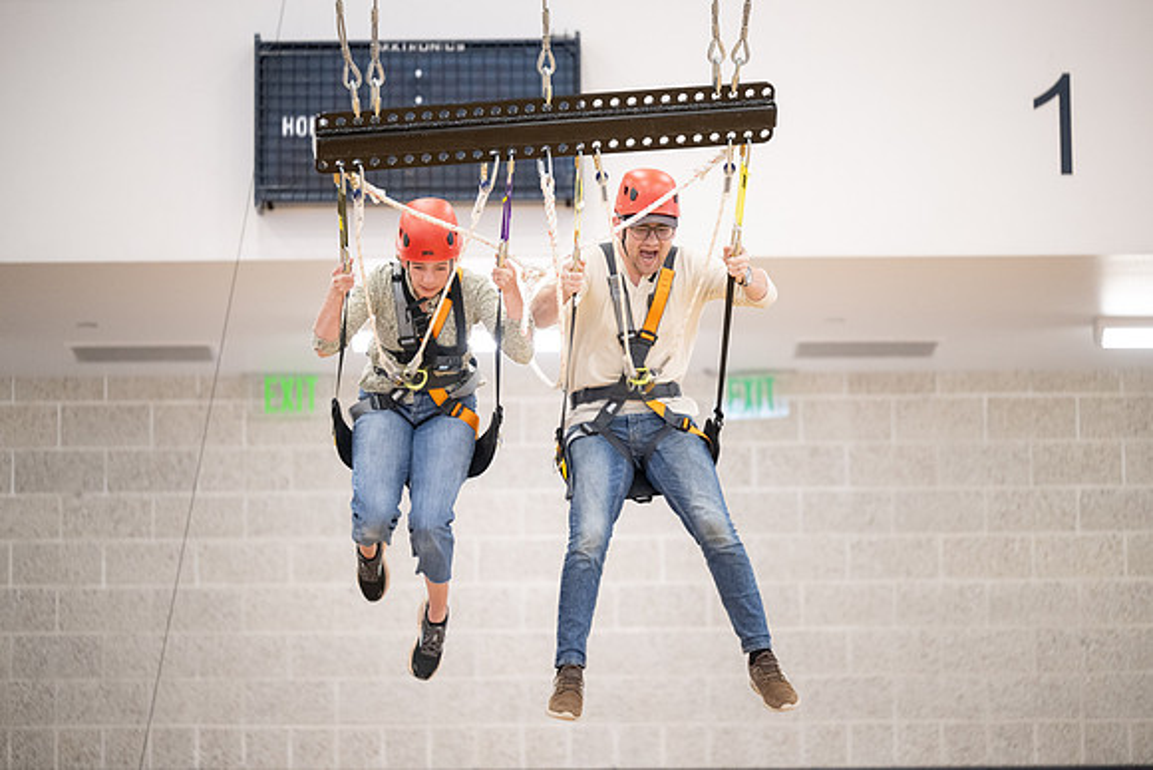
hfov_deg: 11.7
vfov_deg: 7.9
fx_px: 5606
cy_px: 385
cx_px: 576
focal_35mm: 175
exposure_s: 1/320
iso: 3200
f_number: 2.8
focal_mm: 175
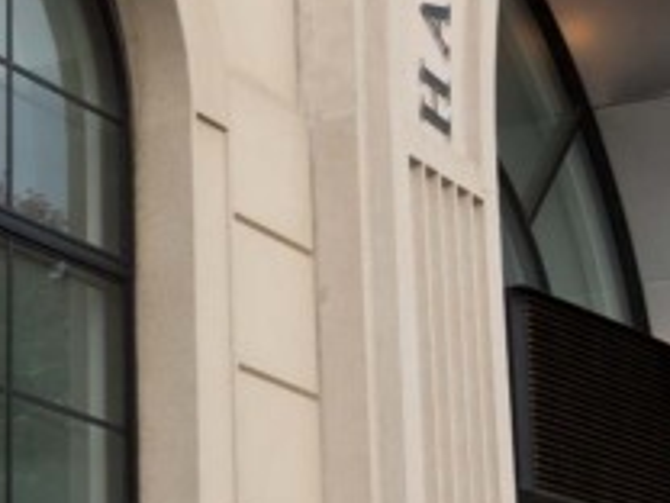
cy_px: 187
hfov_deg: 14.8
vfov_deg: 11.1
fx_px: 2574
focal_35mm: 133
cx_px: 180
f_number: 8
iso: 400
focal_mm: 48
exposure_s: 1/160
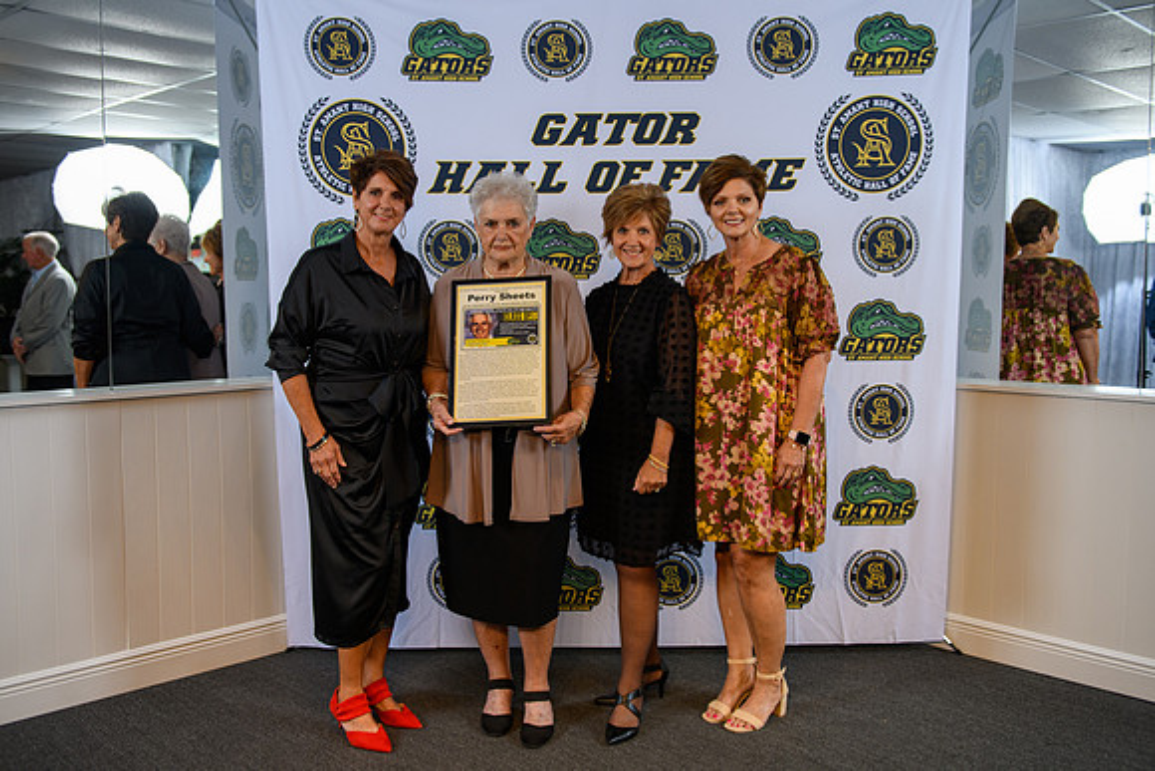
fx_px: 1035
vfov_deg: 40.8
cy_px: 363
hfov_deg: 58.3
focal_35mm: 32
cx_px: 577
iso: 320
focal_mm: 29
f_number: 3.5
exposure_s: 1/200
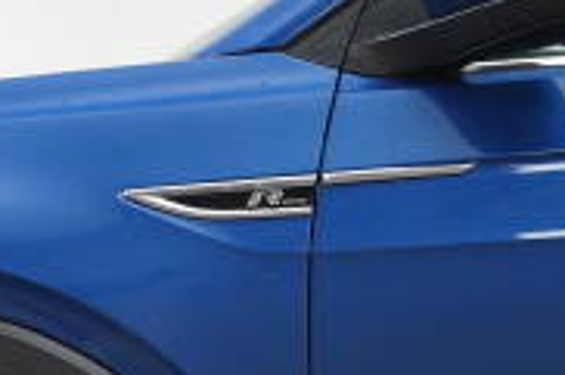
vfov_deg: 6.3
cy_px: 552
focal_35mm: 214
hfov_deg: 9.5
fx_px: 3353
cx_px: -186
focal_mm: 60.8
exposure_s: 1/160
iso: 1600
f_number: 2.8
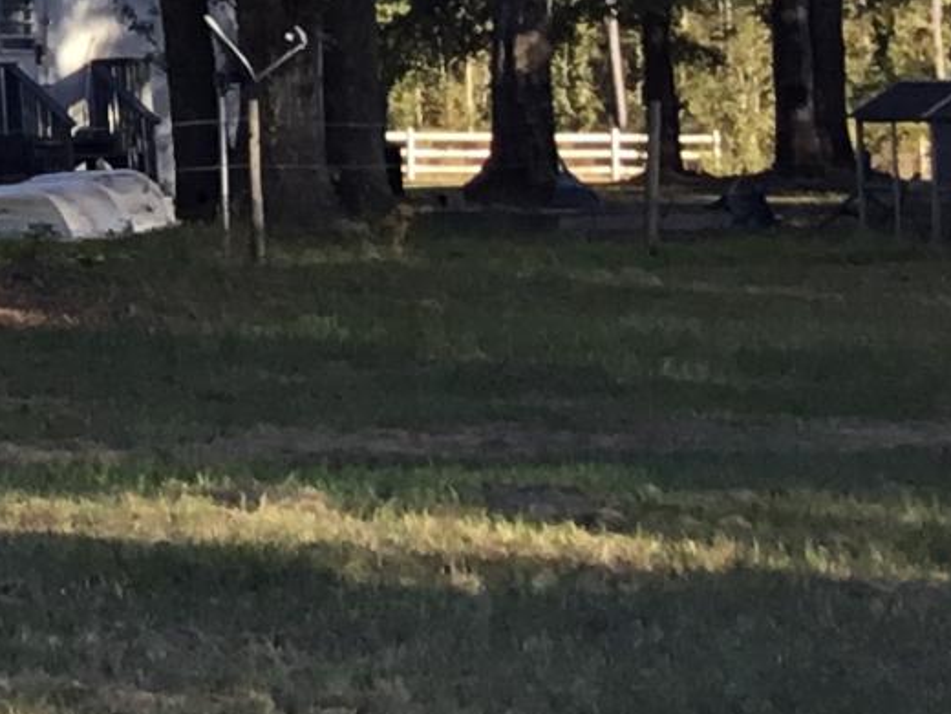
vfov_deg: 8.1
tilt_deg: +5.5
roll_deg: +0.5
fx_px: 4918
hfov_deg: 10.1
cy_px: -348
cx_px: -1011
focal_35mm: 179
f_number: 2.4
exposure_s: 1/215
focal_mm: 3.3
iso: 25
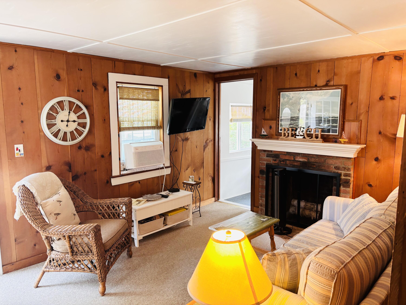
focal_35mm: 26
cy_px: 152
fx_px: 305
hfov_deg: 67.3
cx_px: 203
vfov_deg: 53.1
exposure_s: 1/60
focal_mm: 5.96
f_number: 1.6
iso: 160
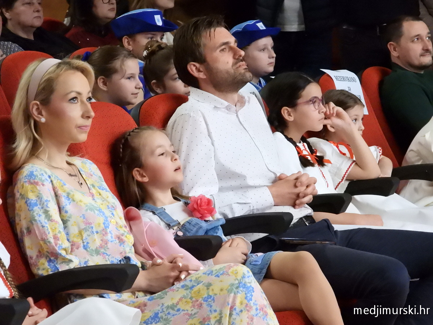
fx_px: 1814
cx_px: 216
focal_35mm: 145
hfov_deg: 13.6
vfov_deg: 10.2
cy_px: 162
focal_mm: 26.1
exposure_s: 1/25
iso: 3200
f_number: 4
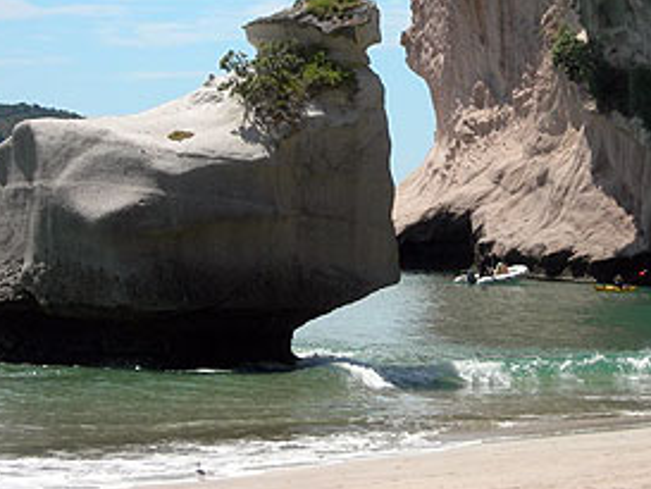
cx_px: 446
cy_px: 93
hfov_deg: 10.6
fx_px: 3500
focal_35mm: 186
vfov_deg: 8.0
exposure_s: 1/251
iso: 50
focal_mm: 23.4
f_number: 8.2
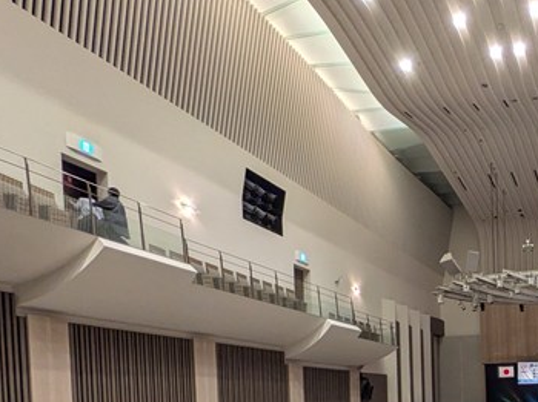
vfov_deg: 39.0
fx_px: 481
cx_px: 563
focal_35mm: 31
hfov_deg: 46.5
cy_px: 420
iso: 171
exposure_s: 1/30
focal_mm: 1.85
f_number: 2.2
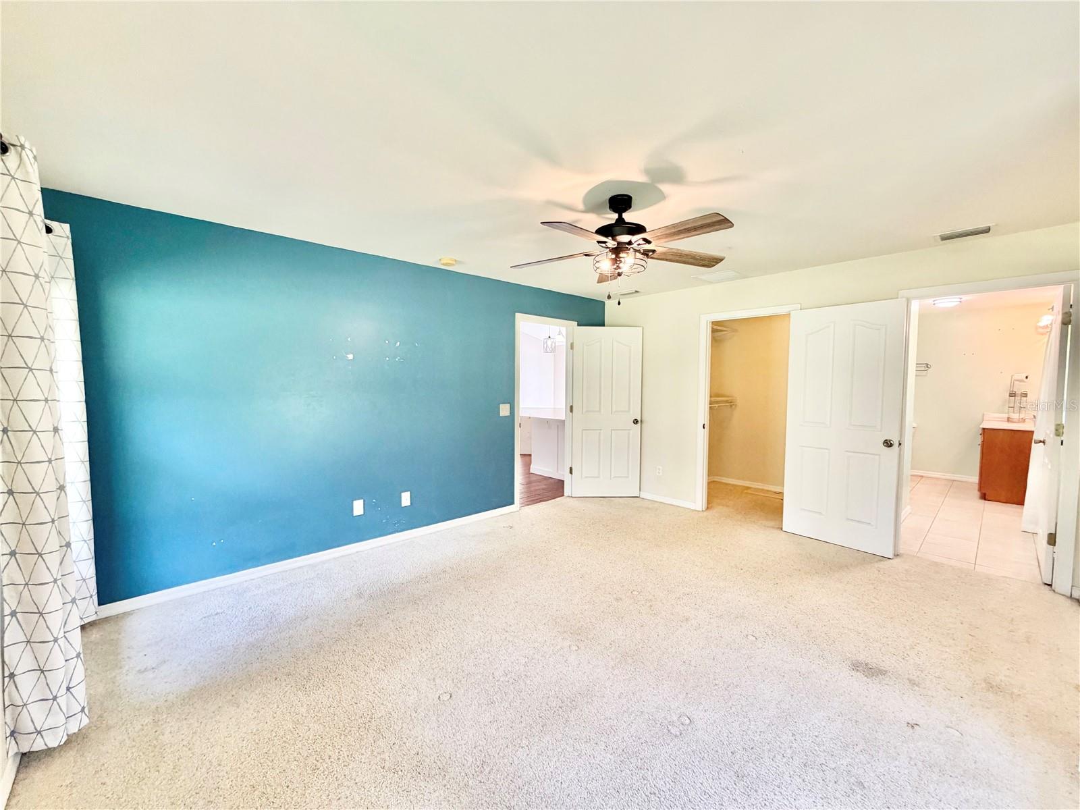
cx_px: 540
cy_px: 405
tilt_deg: -3.1
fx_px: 437
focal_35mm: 14
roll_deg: +0.3
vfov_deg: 85.7
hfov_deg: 102.1
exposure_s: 1/120
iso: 320
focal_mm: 2.22
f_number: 2.2
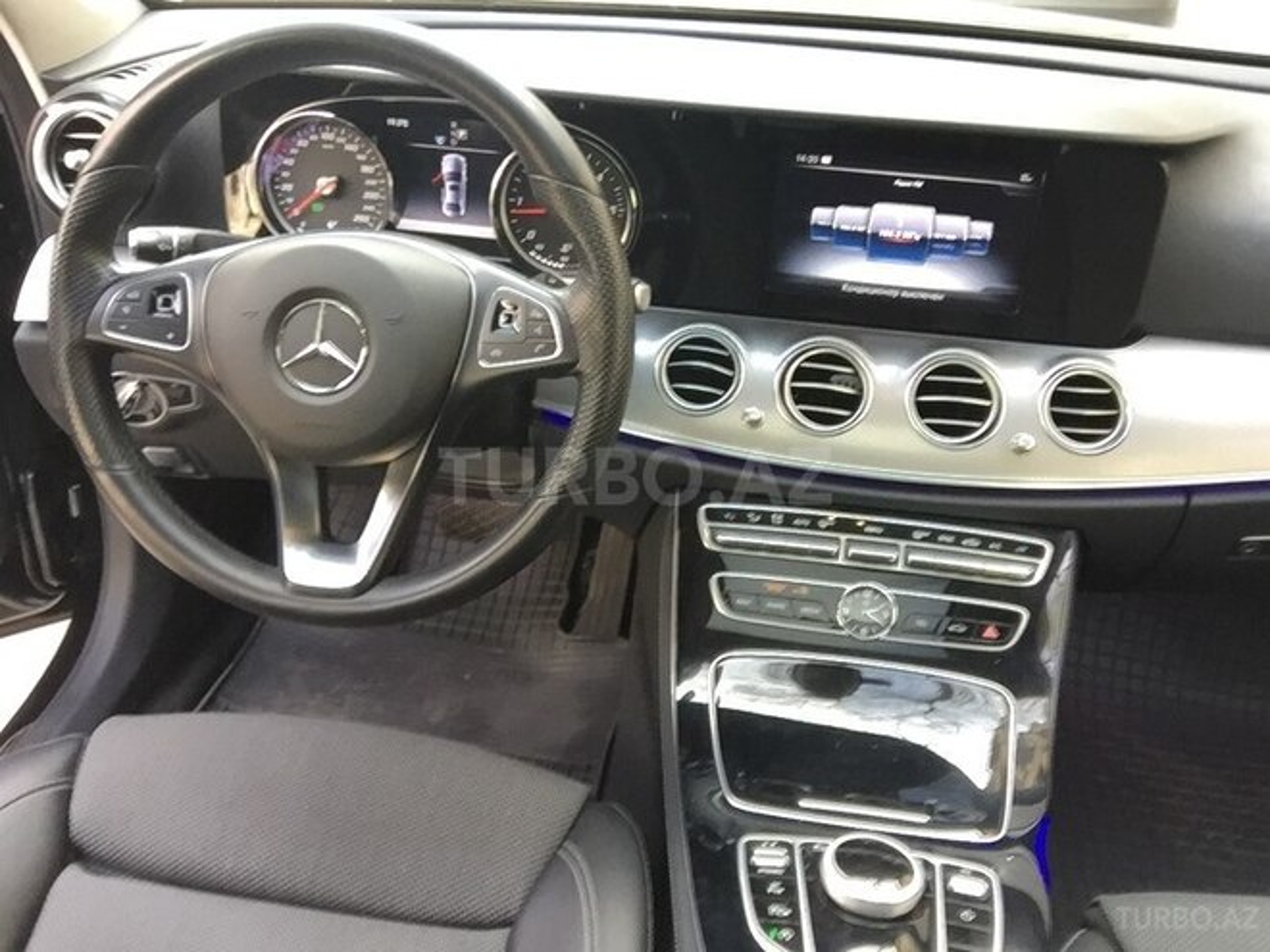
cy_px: 476
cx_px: 635
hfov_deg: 58.4
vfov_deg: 45.4
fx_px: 1137
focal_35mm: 31
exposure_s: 1/33
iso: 80
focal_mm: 2.65
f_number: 2.2
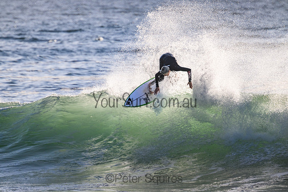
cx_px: 144
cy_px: 96
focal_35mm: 800
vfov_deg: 1.7
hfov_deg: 2.6
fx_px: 6401
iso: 800
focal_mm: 800
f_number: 11
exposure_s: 1/2000
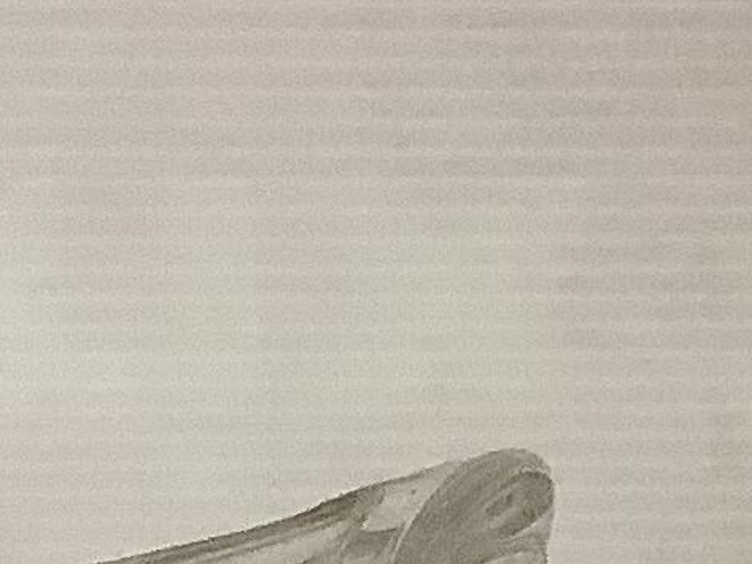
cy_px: 1838
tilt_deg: -20.9
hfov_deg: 9.1
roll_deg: +0.4
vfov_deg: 6.2
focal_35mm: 214
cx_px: -266
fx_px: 4650
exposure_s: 1/50
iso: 50
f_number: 2.4
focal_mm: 3.3
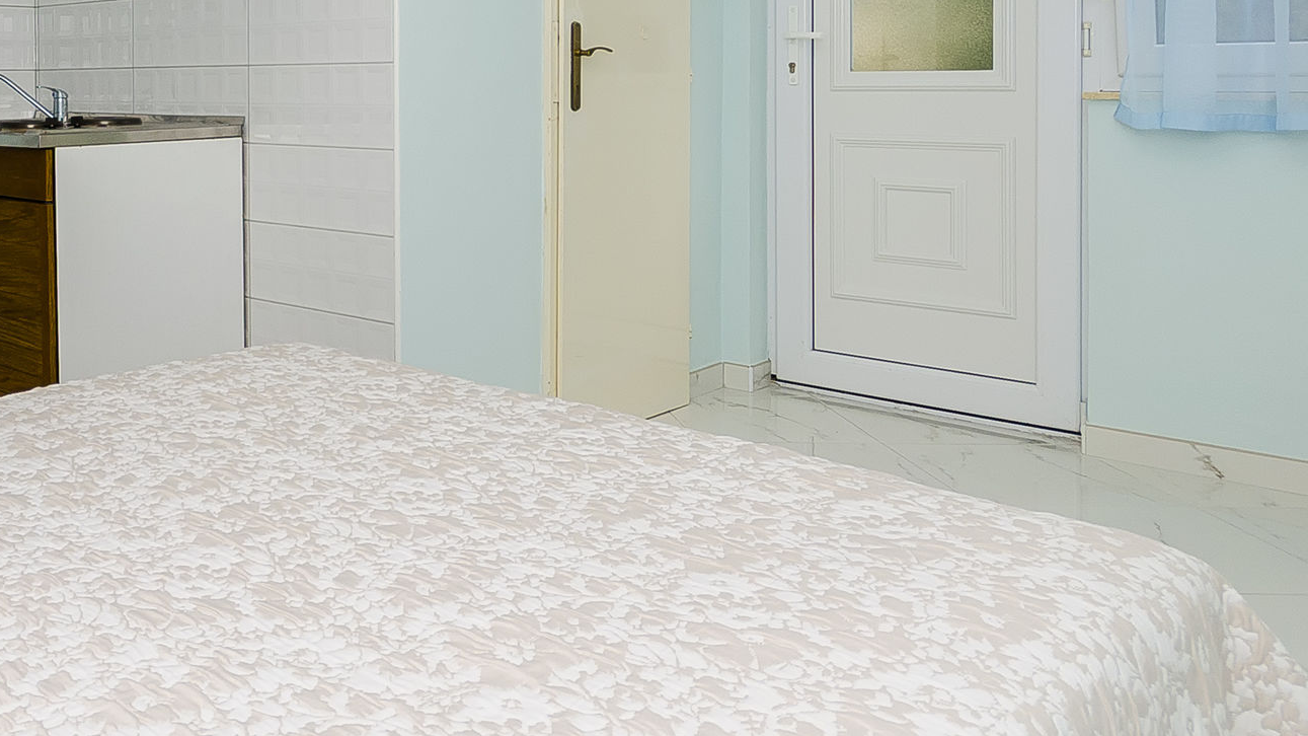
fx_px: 1179
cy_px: 112
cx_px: 271
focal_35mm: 34
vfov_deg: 33.3
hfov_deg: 54.3
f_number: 6.3
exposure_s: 1/250
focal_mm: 10
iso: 200
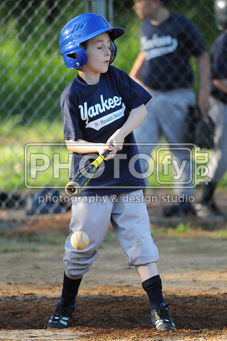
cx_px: 114
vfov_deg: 4.6
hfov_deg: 3.0
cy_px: 170
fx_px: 4269
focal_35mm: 450
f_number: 4
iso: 3200
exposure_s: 1/3200
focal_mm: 300
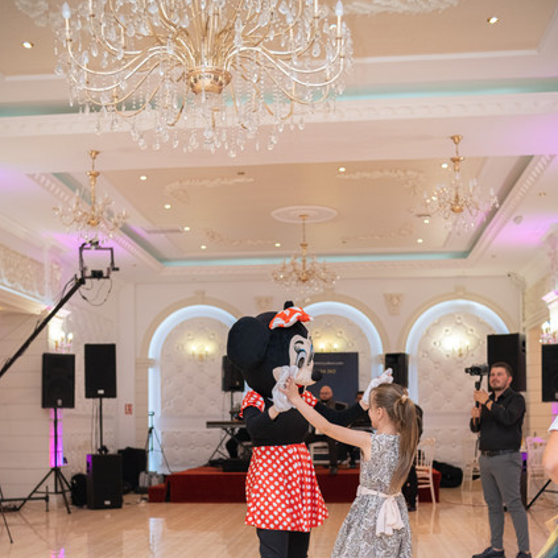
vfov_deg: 36.7
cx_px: 280
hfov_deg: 37.6
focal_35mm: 45
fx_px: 821
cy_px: 418
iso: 800
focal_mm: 23
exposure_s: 1/125
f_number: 2
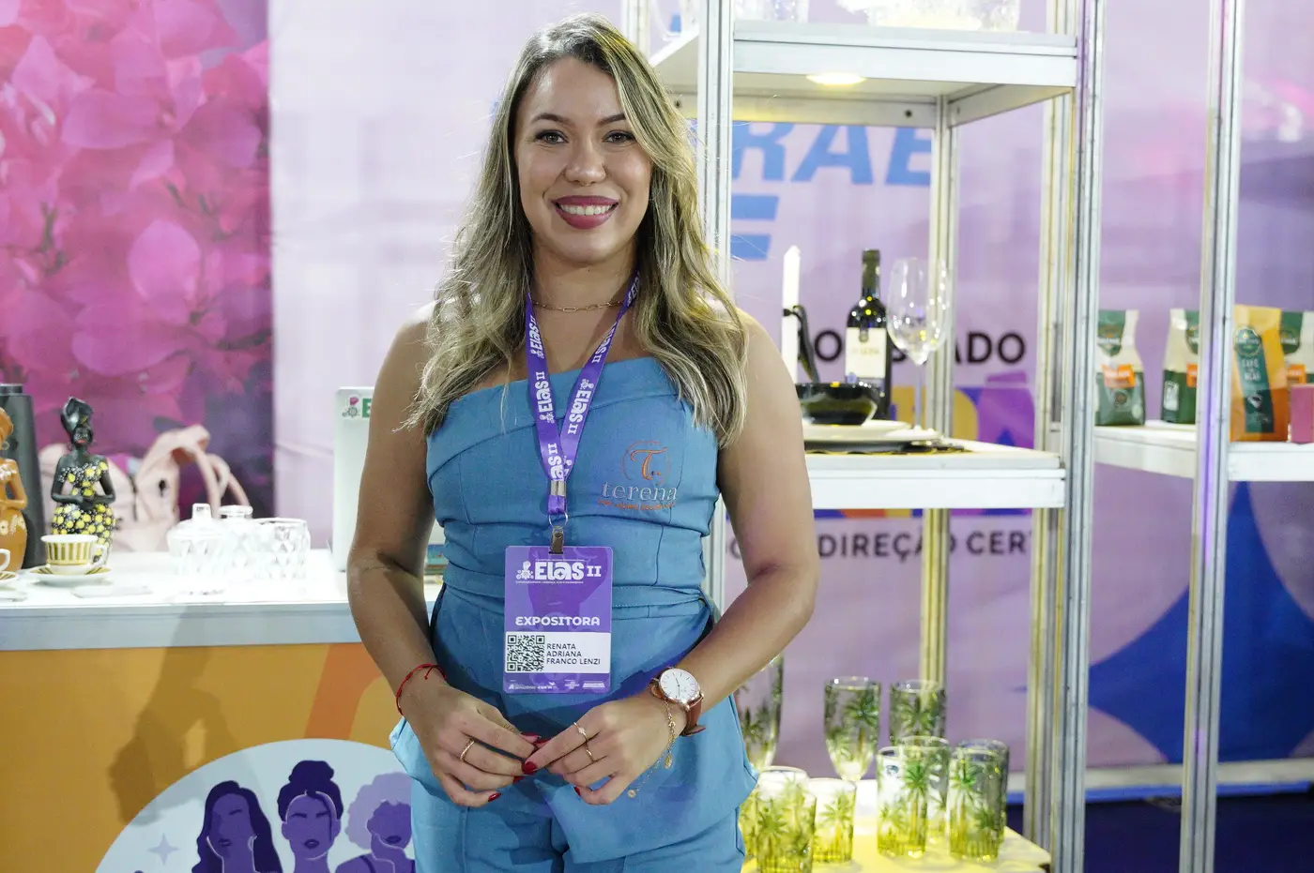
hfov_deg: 40.4
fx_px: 1787
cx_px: 657
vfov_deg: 27.5
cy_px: 436
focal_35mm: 49
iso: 6400
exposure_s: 1/100
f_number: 3.2
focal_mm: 33.1
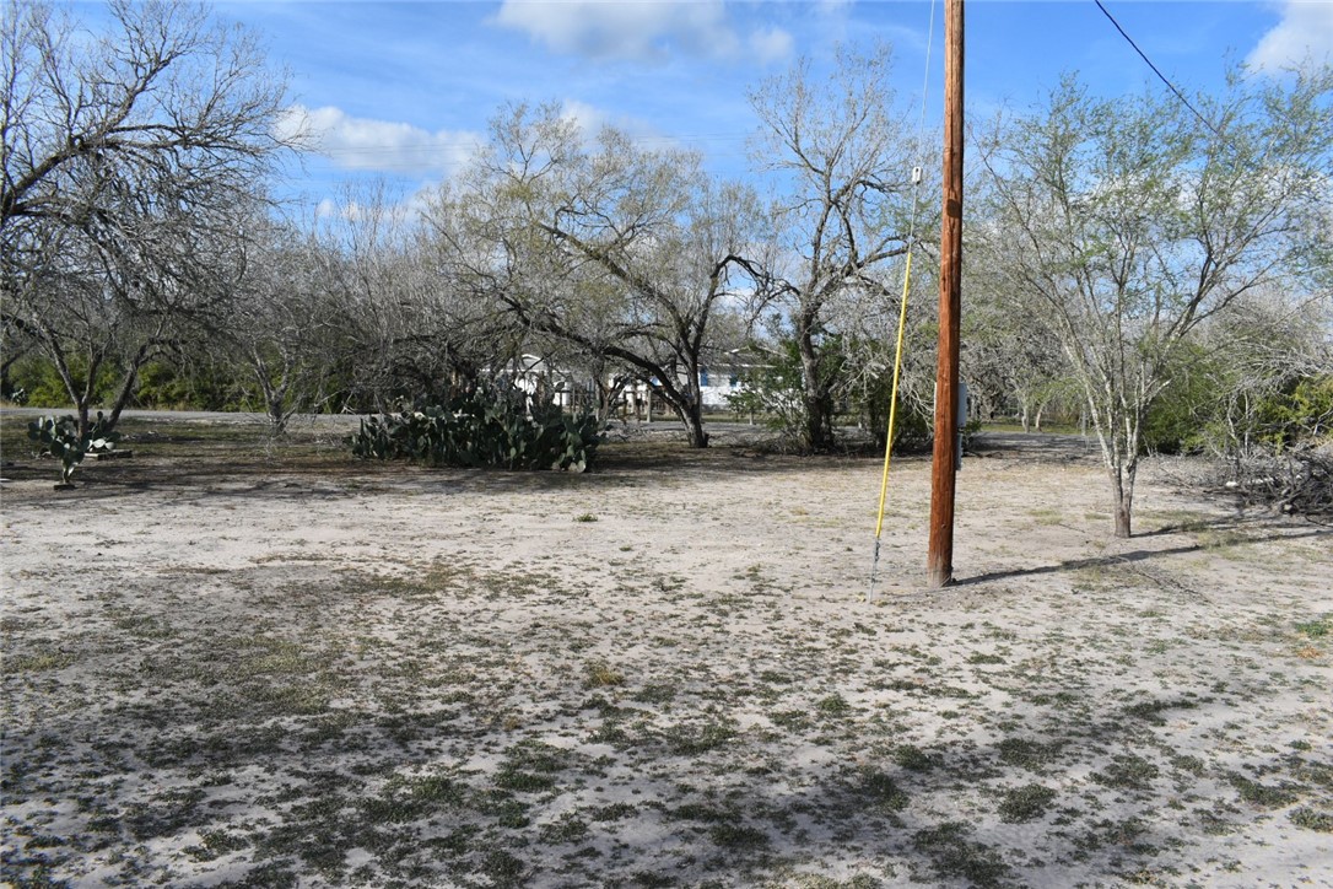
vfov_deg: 47.9
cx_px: 666
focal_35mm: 27
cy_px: 444
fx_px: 1000
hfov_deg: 67.4
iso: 200
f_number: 10
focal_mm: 18
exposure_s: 1/400
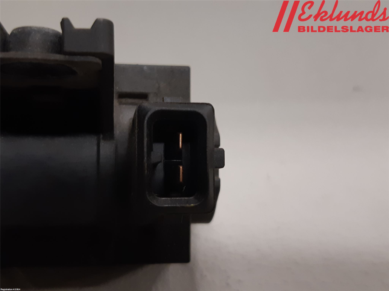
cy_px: 146
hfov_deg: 67.3
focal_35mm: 26
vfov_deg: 53.1
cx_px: 194
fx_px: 292
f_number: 1.7
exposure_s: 1/50
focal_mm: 3.93
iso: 100
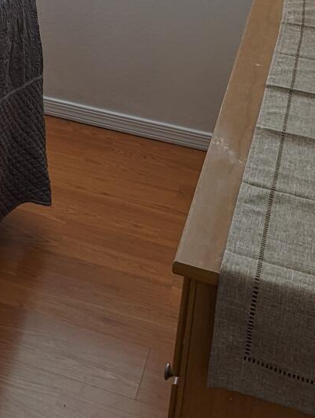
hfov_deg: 15.7
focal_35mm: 88
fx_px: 1066
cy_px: -134
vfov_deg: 20.2
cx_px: -129
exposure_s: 1/190
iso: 41
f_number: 1.85
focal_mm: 6.81
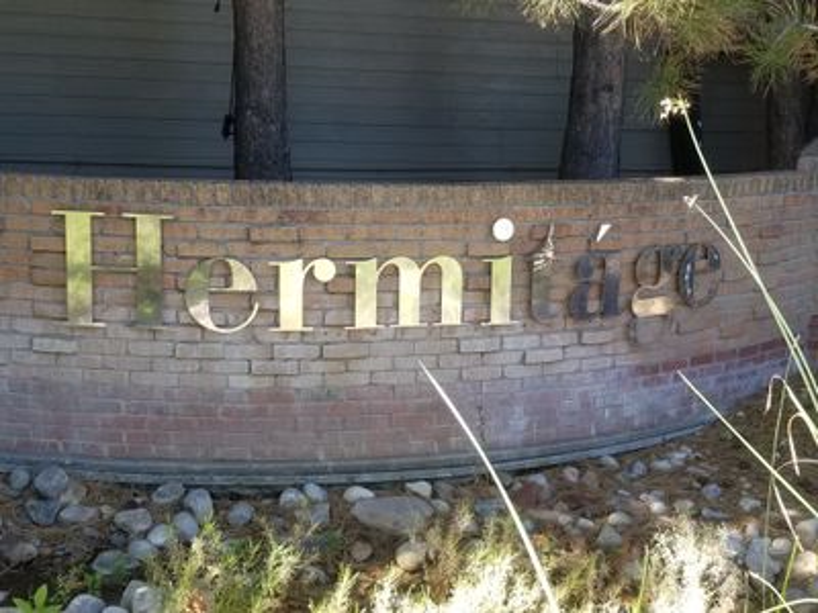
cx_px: 409
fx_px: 614
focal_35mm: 26
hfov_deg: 67.3
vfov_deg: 53.1
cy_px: 306
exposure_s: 1/282
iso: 50
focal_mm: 4.25
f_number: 1.7
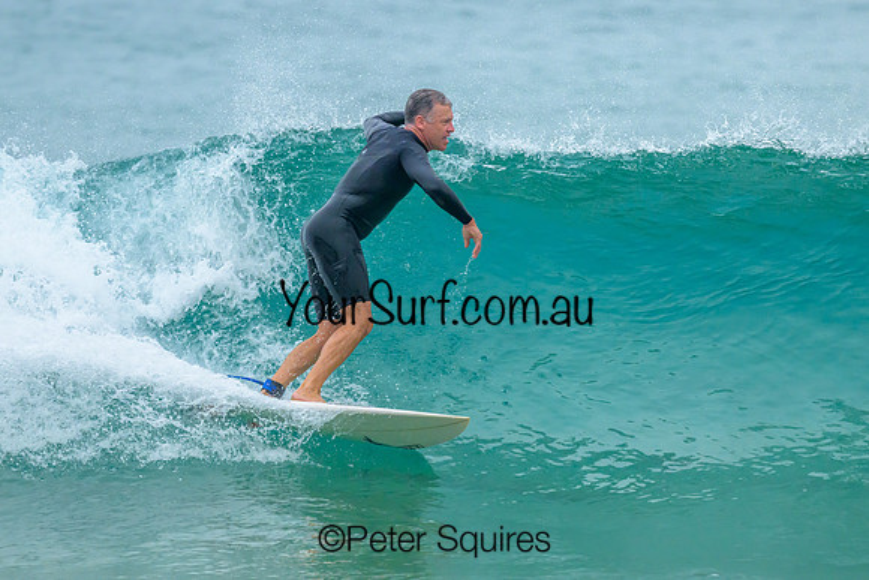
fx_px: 22271
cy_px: 246
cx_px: 438
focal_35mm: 922
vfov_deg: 1.5
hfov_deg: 2.2
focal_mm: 800
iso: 2500
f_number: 6.3
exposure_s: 1/2500
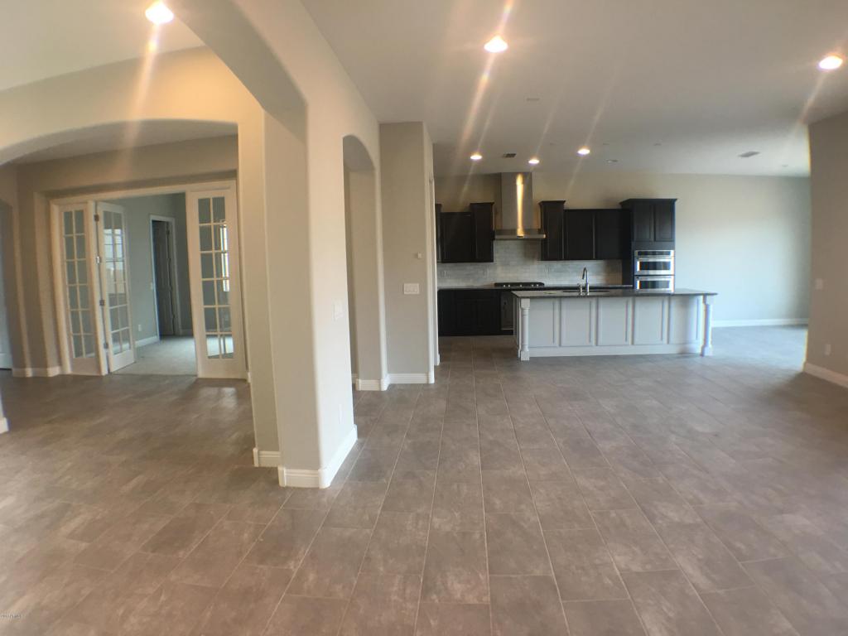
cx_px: 424
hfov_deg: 61.7
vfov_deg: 48.2
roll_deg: +0.7
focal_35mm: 29
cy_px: 318
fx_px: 710
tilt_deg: -5.2
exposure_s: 1/15
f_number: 2.2
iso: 25
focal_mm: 4.15
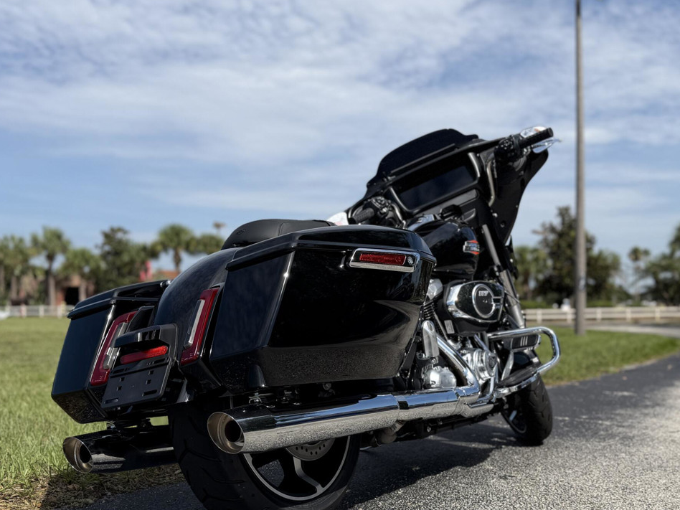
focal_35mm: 27
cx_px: 310
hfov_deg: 65.2
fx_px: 530
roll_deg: +0.0
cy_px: 275
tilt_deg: +0.1
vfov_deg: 51.3
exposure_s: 1/7353
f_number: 1.78
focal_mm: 6.76
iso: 80
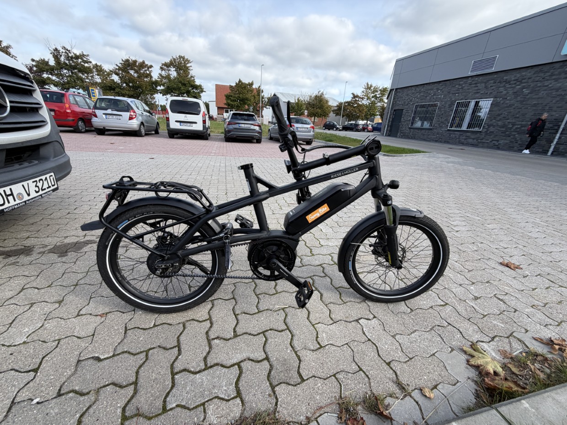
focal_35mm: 14
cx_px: 284
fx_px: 229
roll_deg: -2.1
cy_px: 212
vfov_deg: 85.7
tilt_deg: -18.8
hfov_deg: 102.1
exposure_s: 1/590
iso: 40
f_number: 2.2
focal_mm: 2.22
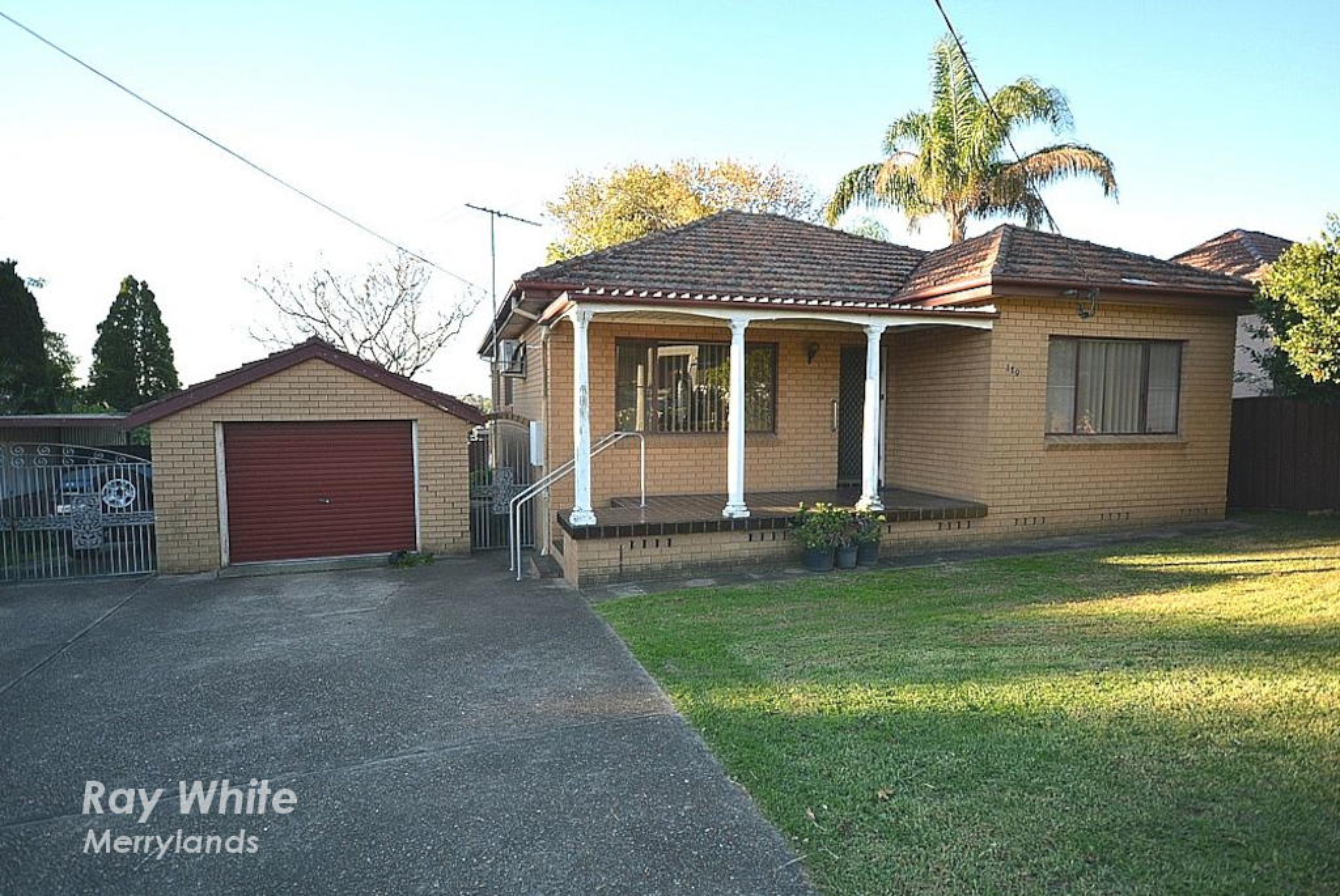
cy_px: 448
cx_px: 670
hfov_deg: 100.3
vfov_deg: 77.5
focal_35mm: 15
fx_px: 559
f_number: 4
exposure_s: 1/60
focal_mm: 10
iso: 220
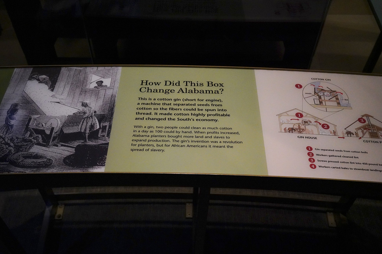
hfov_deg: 55.8
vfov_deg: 38.9
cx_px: 196
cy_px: 130
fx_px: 361
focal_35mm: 34
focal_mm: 33
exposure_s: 1/100
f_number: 5.6
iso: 10000
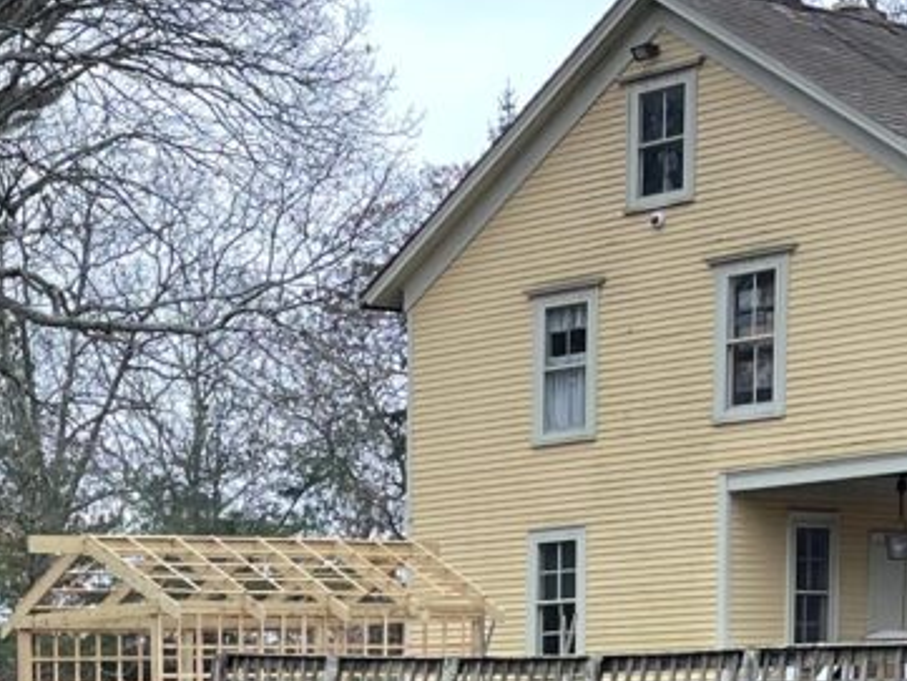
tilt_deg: -8.4
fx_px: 2962
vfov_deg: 12.2
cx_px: -219
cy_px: 1148
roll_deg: +1.8
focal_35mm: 113
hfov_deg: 16.6
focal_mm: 5.1
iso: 50
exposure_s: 1/121
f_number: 1.6
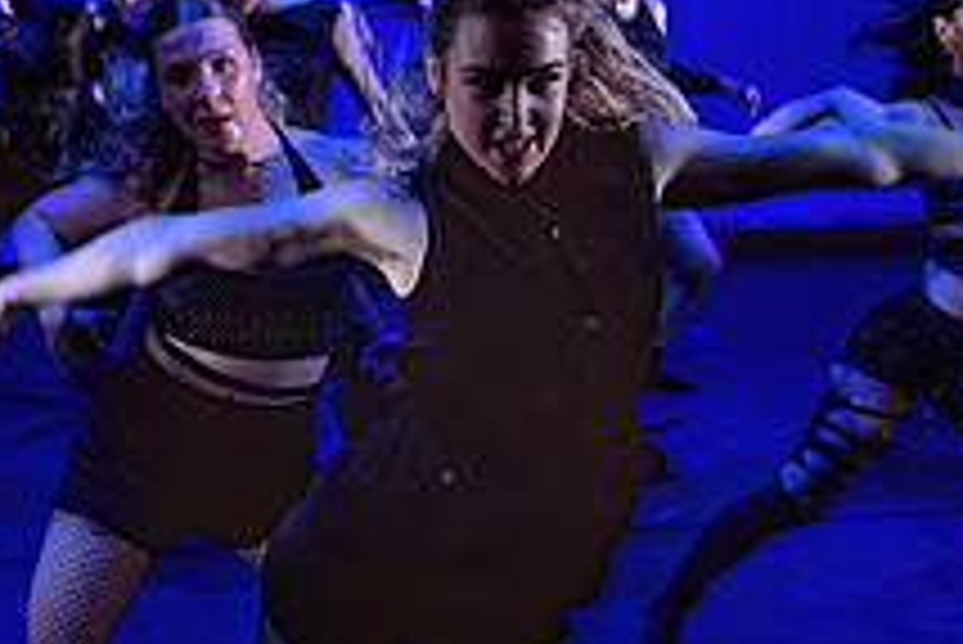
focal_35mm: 65
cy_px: 462
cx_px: 387
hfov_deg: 30.9
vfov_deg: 20.8
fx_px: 1740
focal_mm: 24
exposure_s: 1/300
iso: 3200
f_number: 2.8
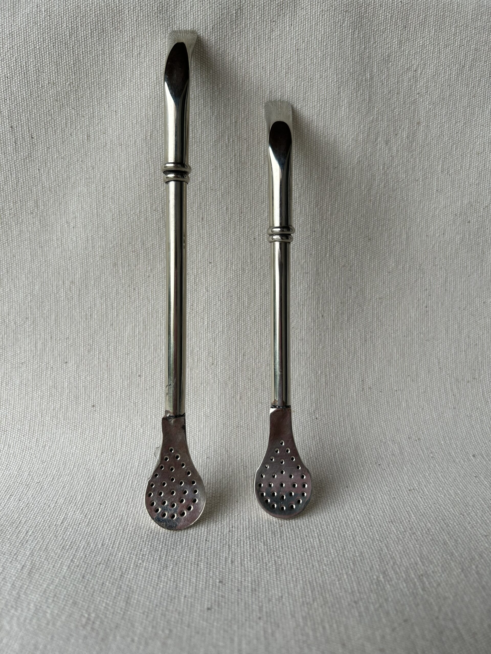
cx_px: 246
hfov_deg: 53.1
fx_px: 492
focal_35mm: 26
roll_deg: +0.3
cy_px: 327
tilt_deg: -13.3
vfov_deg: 67.3
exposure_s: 1/917
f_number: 1.5
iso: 50
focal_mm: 5.7
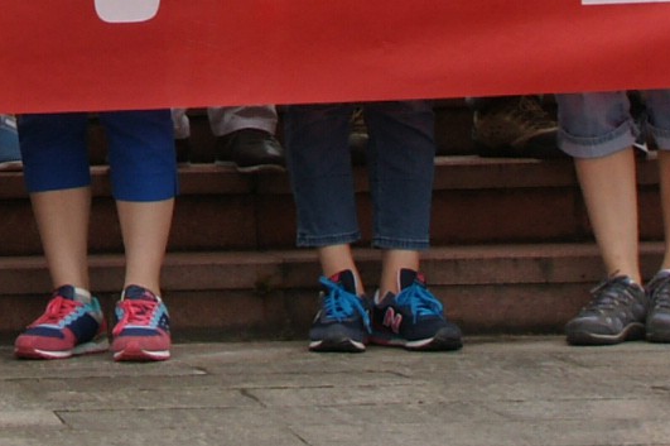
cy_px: -677
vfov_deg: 6.7
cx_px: -324
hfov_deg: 10.3
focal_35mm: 193
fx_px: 3589
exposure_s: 1/100
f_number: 10
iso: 200
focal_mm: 22
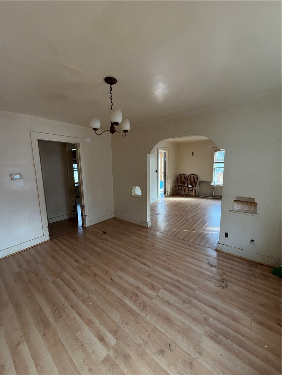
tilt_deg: -8.3
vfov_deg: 102.1
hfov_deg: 85.7
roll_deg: +1.1
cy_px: 188
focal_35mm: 14
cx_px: 141
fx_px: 152
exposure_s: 1/119
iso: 320
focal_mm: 2.22
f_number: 2.2
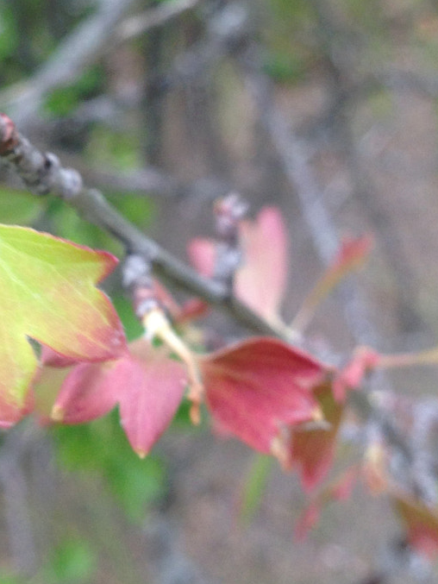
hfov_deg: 18.8
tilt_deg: -42.3
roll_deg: +23.9
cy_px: 241
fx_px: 1316
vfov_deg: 25.0
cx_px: 123
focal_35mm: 78
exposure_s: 1/60
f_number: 2.4
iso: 50
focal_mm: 4.12
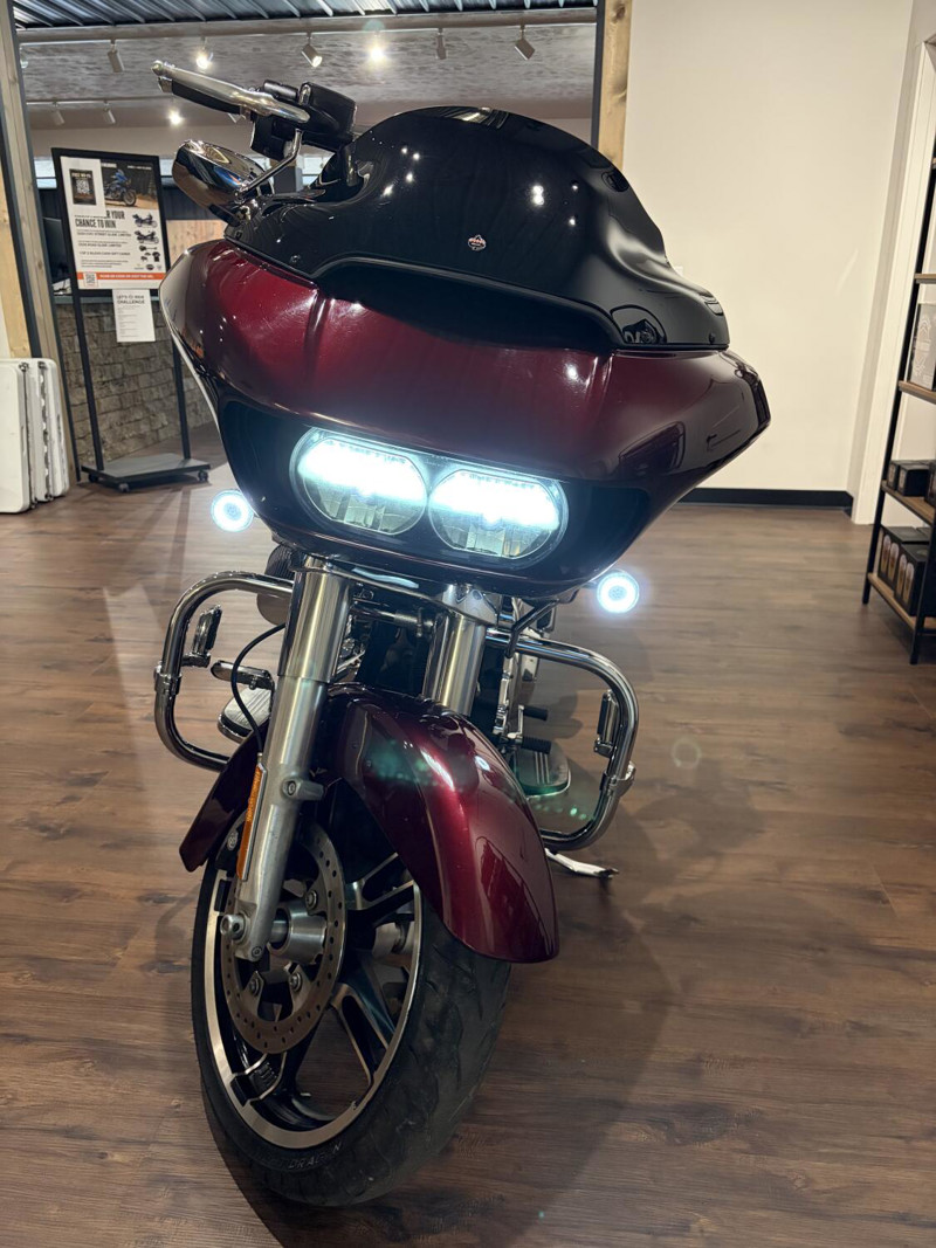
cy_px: 624
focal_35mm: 26
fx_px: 938
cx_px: 468
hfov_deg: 53.1
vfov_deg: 67.3
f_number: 1.6
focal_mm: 5.96
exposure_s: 1/60
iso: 400
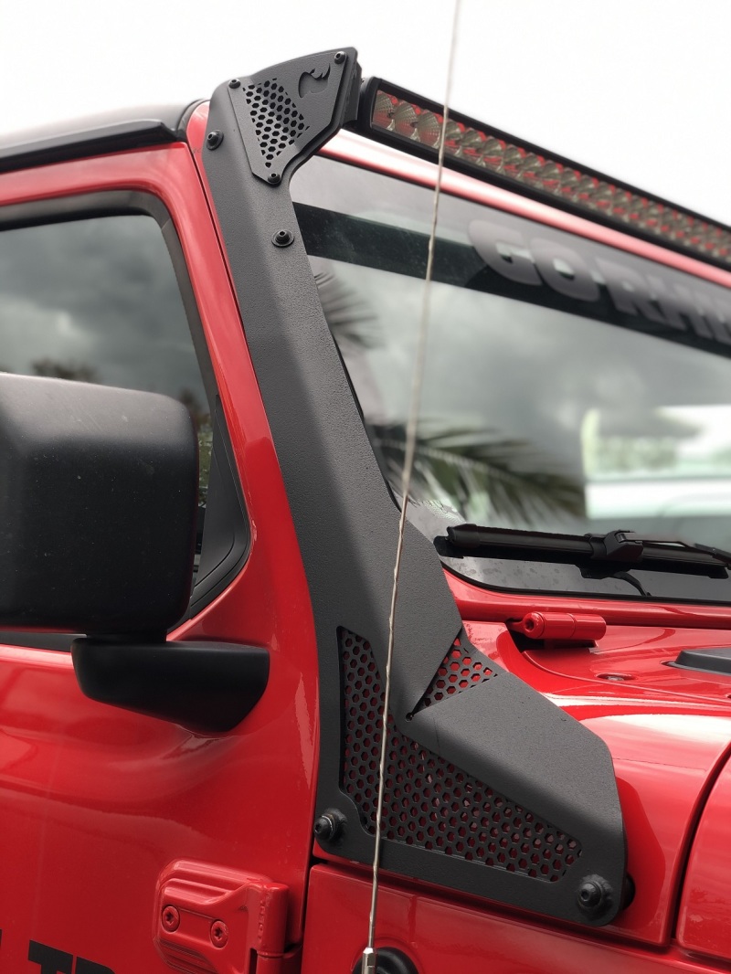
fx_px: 1464
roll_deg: -5.1
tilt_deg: +3.1
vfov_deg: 36.8
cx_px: 366
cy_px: 487
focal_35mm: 52
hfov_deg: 28.0
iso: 20
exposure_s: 1/120
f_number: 2.4
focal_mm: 6
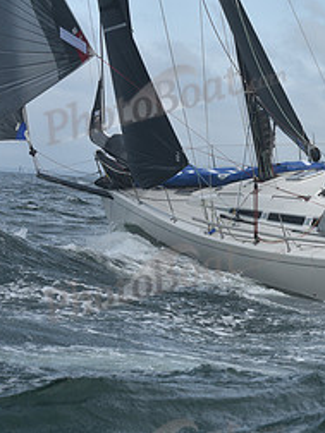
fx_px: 1940
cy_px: 166
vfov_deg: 12.7
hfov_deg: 9.5
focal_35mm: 155
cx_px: 377
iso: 200
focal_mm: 70
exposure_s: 1/1250
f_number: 6.3
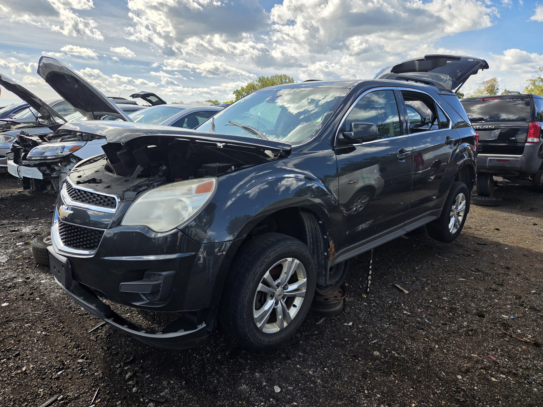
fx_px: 361
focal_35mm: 23
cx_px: 272
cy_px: 204
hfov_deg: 73.9
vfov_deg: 58.9
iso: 80
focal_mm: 5.4
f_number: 1.8
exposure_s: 1/3768
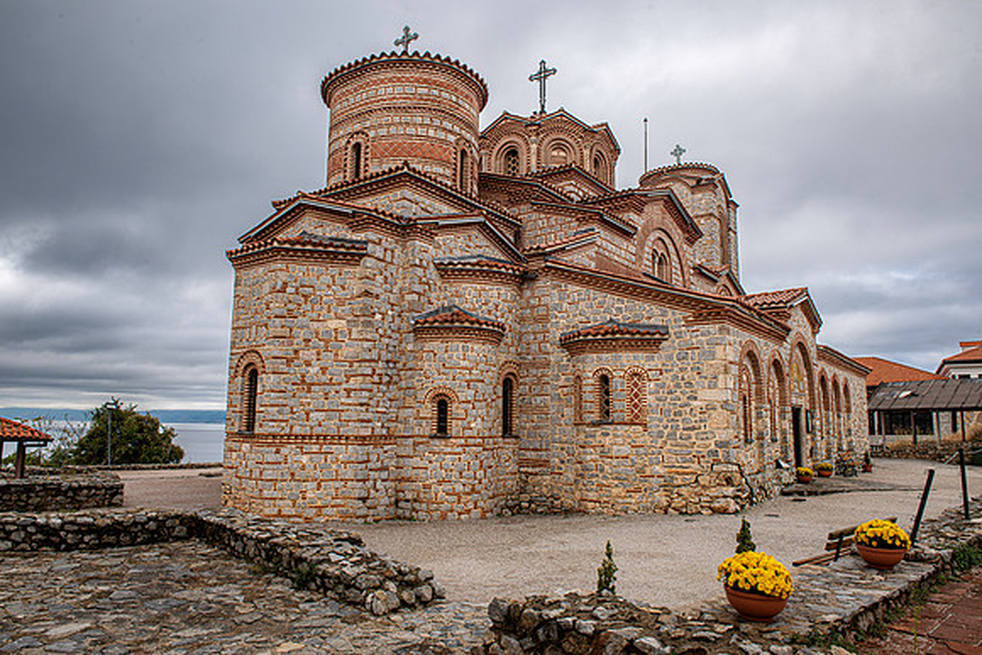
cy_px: 328
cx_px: 491
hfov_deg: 73.7
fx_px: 655
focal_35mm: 24
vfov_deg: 53.2
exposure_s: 1/100
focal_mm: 24
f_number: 11
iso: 100
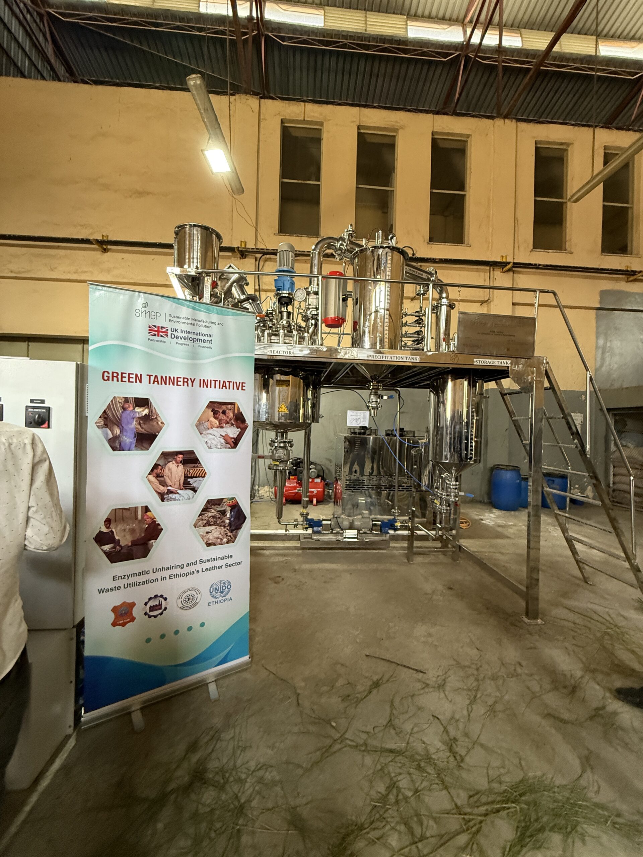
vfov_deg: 102.1
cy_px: 428
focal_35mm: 14
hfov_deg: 85.7
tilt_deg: +1.2
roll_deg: -2.6
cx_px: 322
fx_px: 347
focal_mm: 2.22
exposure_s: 1/100
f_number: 2.2
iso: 400
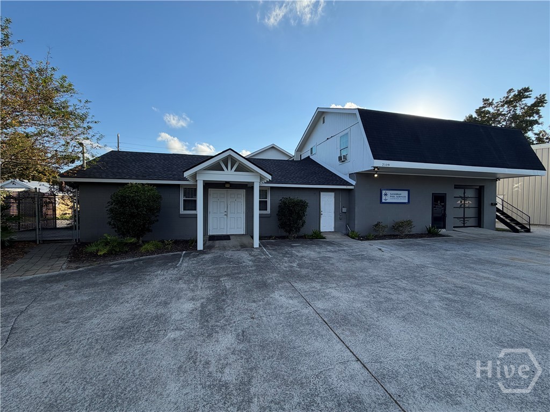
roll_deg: -0.1
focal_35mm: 14
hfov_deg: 102.1
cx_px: 275
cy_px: 206
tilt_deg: -1.0
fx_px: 222
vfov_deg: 85.7
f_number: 2.2
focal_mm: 2.22
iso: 32
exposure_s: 1/770
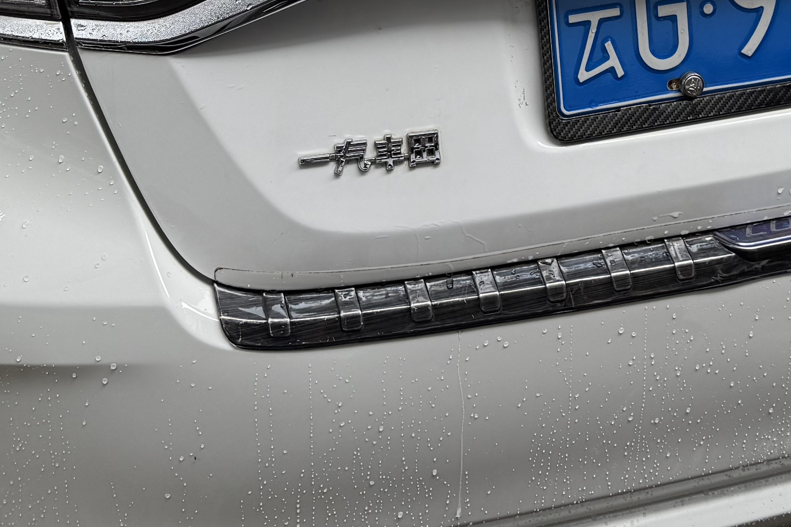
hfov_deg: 27.6
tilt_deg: -21.3
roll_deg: -0.9
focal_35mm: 73
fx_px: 1604
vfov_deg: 17.5
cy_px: -164
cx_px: 497
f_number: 1.78
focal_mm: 6.76
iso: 64
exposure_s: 1/232
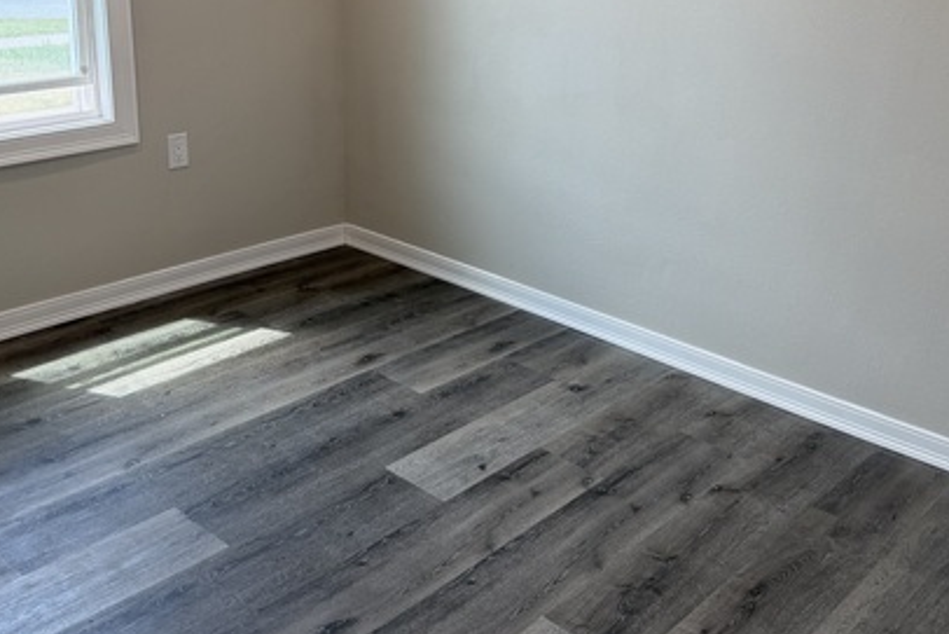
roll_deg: -3.1
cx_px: 533
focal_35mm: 41
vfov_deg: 32.3
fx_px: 1081
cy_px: 191
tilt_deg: -16.0
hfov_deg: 47.3
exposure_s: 1/188
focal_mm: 6.76
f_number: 1.78
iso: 100
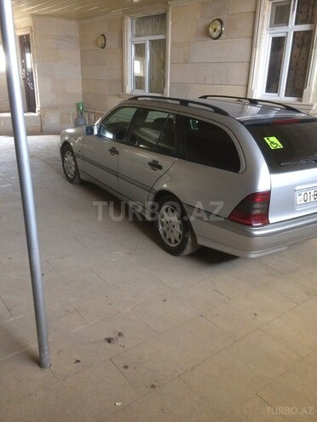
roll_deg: -1.0
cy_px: 211
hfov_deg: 48.2
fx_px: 354
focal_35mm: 29
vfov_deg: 61.7
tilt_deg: -21.1
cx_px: 158
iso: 250
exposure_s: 1/17
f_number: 2.2
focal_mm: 4.15
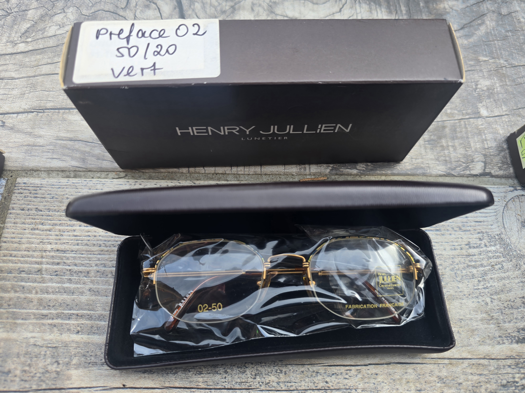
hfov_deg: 73.9
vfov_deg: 58.9
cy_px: 196
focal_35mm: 23
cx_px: 262
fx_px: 349
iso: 16
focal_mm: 6.3
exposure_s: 1/182
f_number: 1.7
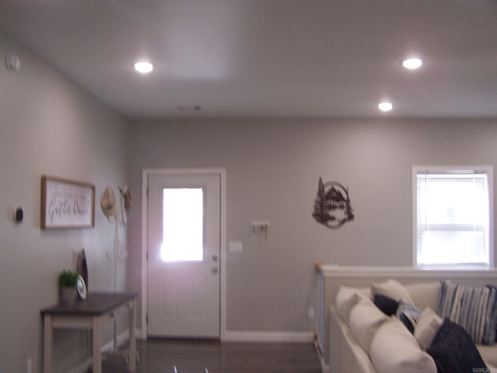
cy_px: 186
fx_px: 546
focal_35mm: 38
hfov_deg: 49.0
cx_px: 248
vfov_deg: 37.7
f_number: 2.8
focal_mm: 6.3
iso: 140
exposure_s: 1/30
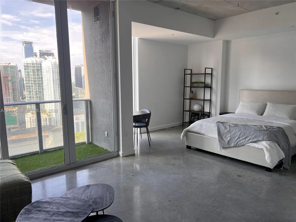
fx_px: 222
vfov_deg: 53.1
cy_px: 111
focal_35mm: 26
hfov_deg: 67.3
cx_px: 148
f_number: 1.5
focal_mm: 5.7
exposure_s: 1/165
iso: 50
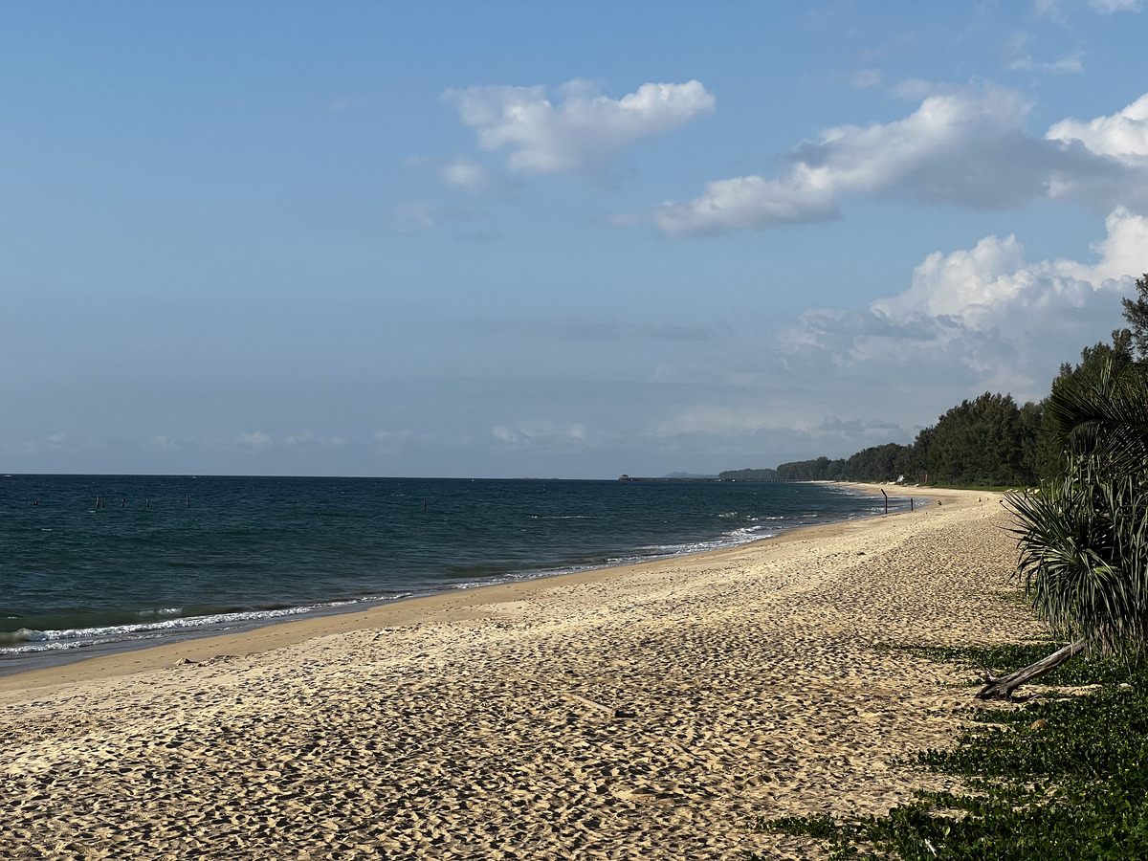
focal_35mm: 77
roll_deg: -0.3
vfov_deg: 19.1
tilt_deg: +1.9
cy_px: 430
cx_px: 574
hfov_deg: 25.3
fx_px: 2554
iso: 32
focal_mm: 9
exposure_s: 1/943
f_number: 2.8
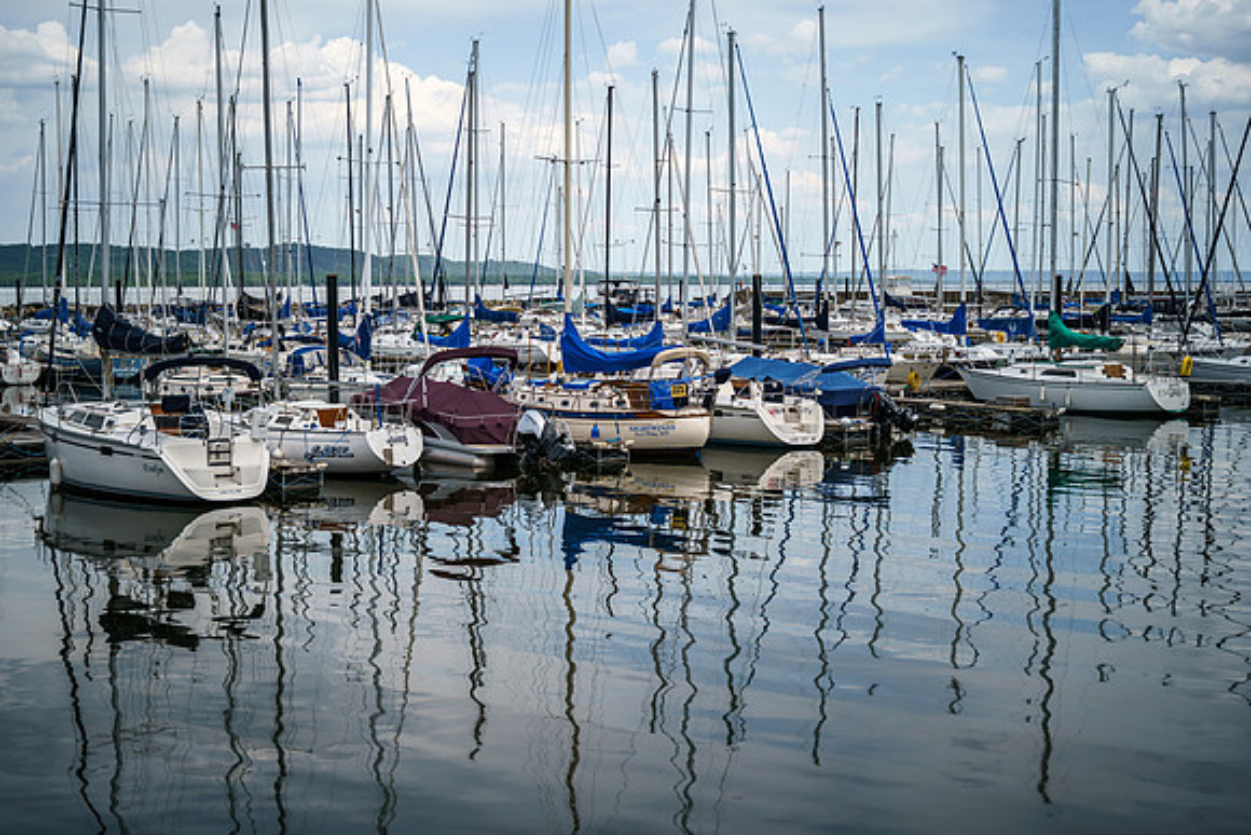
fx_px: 1723
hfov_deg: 39.9
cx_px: 626
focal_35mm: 50
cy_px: 418
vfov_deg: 27.2
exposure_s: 1/5000
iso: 200
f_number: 2.8
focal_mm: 49.1
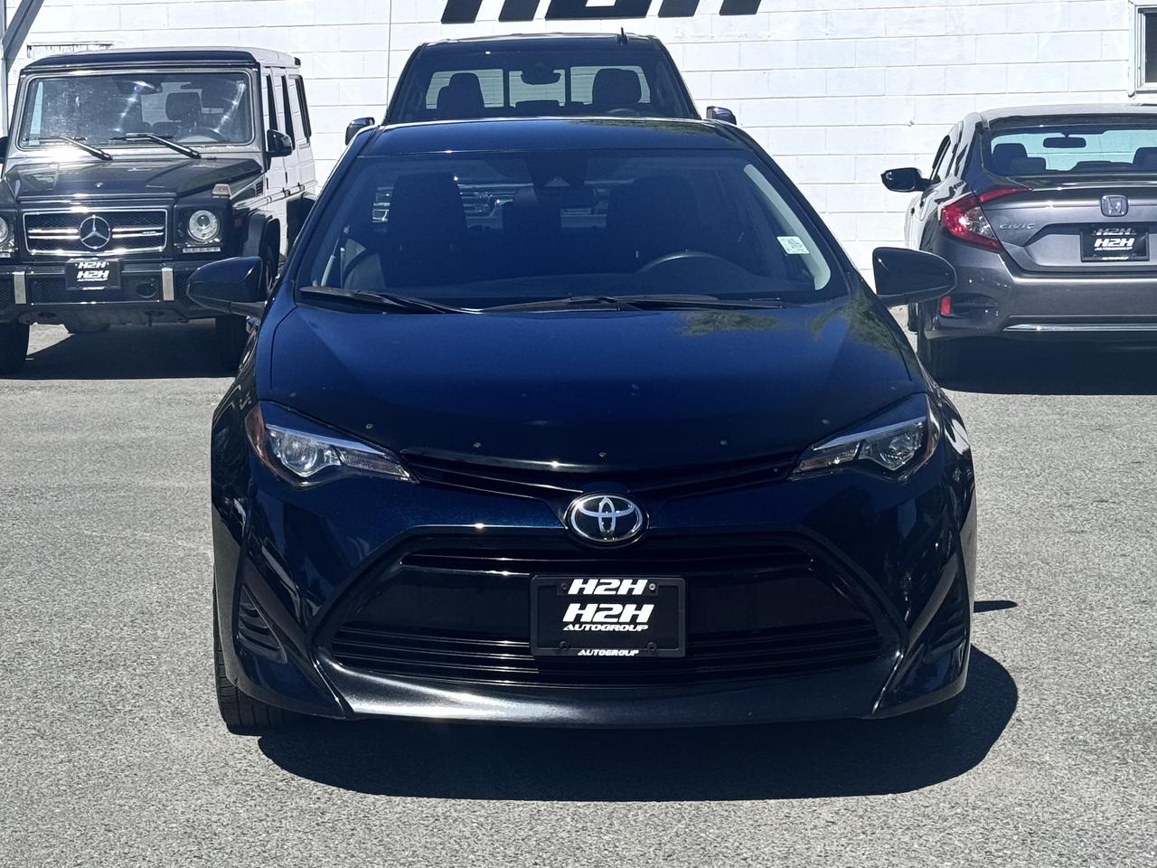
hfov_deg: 39.7
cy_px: 434
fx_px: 1604
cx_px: 578
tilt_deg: -4.1
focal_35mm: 48
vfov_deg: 30.3
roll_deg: -0.8
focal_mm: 6.76
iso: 64
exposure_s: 1/4975
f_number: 1.78
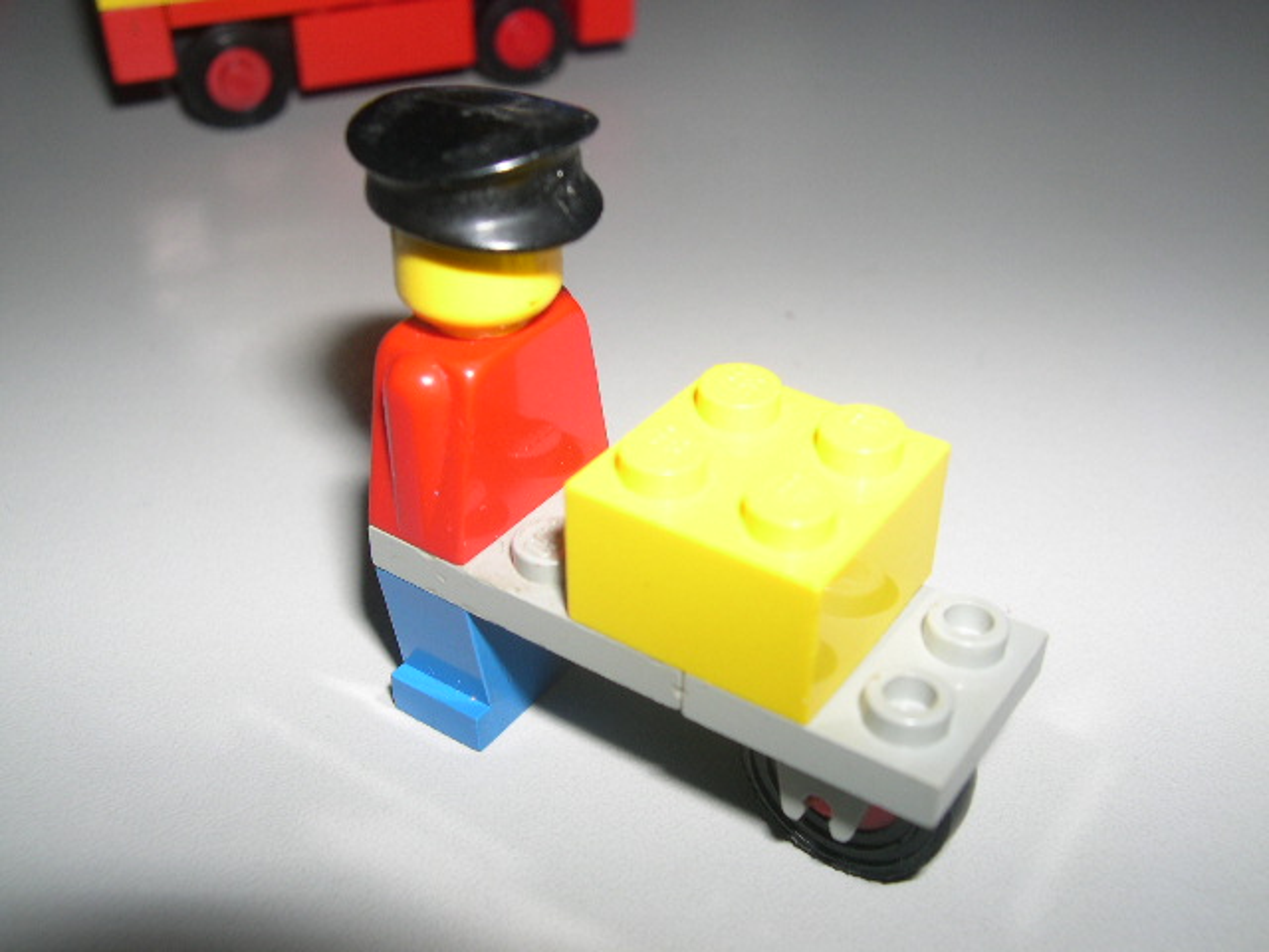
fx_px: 1393
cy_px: 476
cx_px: 634
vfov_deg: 37.7
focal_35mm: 38
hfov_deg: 49.0
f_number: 7.6
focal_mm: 8
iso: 100
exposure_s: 1/60
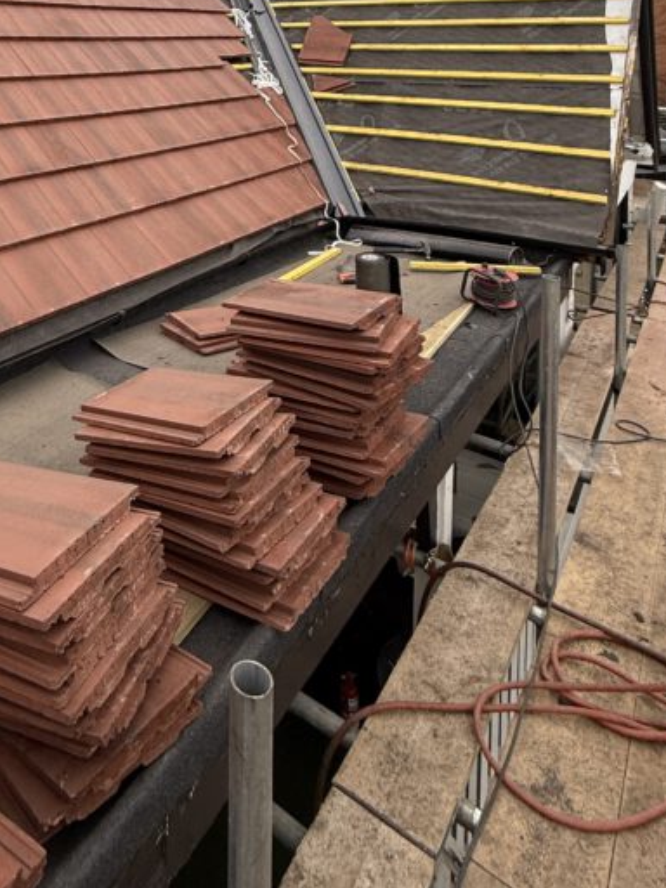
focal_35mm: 28
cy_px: 61
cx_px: 109
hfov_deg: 46.4
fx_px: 718
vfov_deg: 53.9
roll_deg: -0.1
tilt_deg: -1.7
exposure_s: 1/197
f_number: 2.2
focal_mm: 2.22
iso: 50
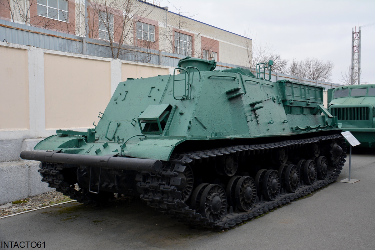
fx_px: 343
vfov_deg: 39.9
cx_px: 188
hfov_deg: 57.3
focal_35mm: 33
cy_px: 125
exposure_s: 1/250
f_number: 8
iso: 200
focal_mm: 22
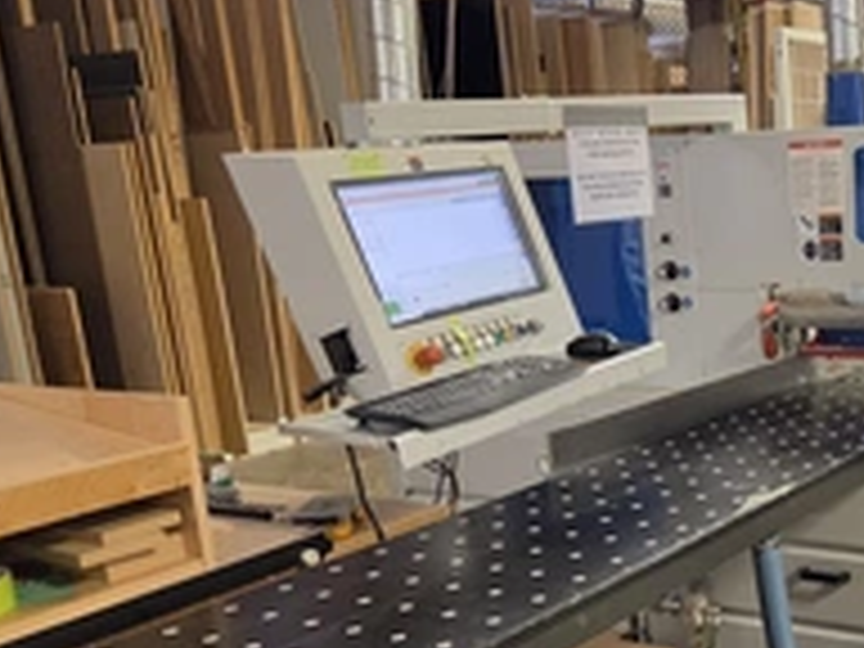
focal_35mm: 48
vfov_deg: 30.0
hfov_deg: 35.8
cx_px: 864
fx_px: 1198
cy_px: 450
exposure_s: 1/120
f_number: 1.8
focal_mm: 5.4
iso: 640
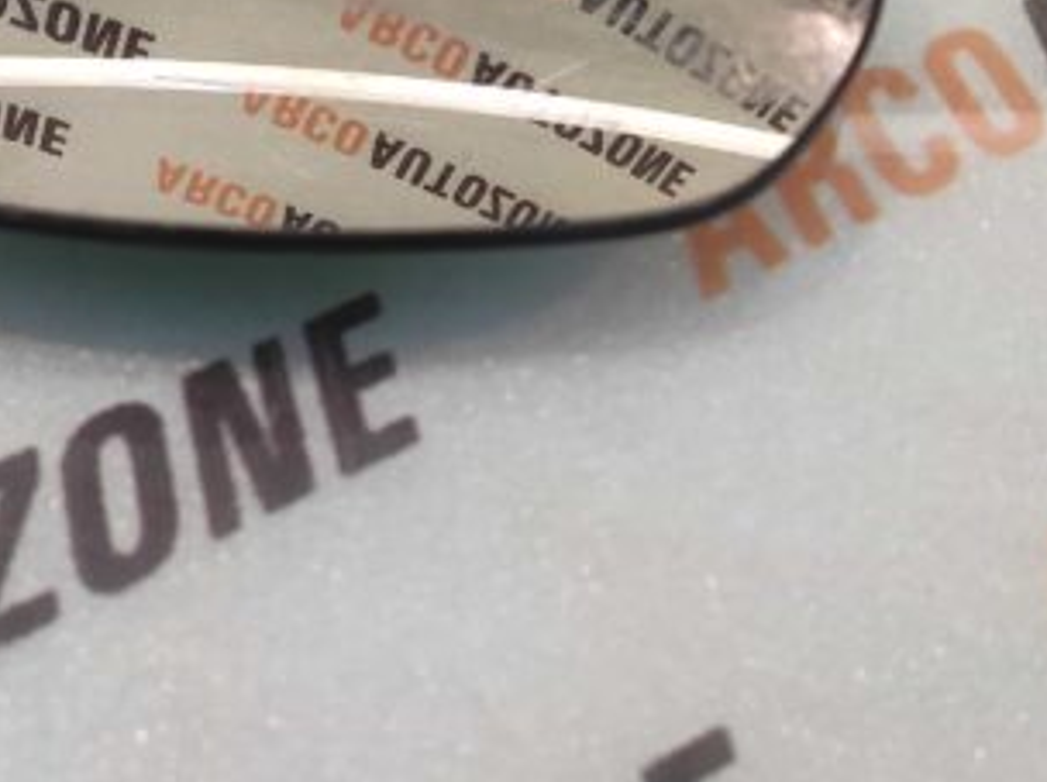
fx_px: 1299
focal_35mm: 43
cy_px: 12
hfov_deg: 41.2
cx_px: 148
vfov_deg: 31.2
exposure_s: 1/50
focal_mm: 4.74
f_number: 1.79
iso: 262
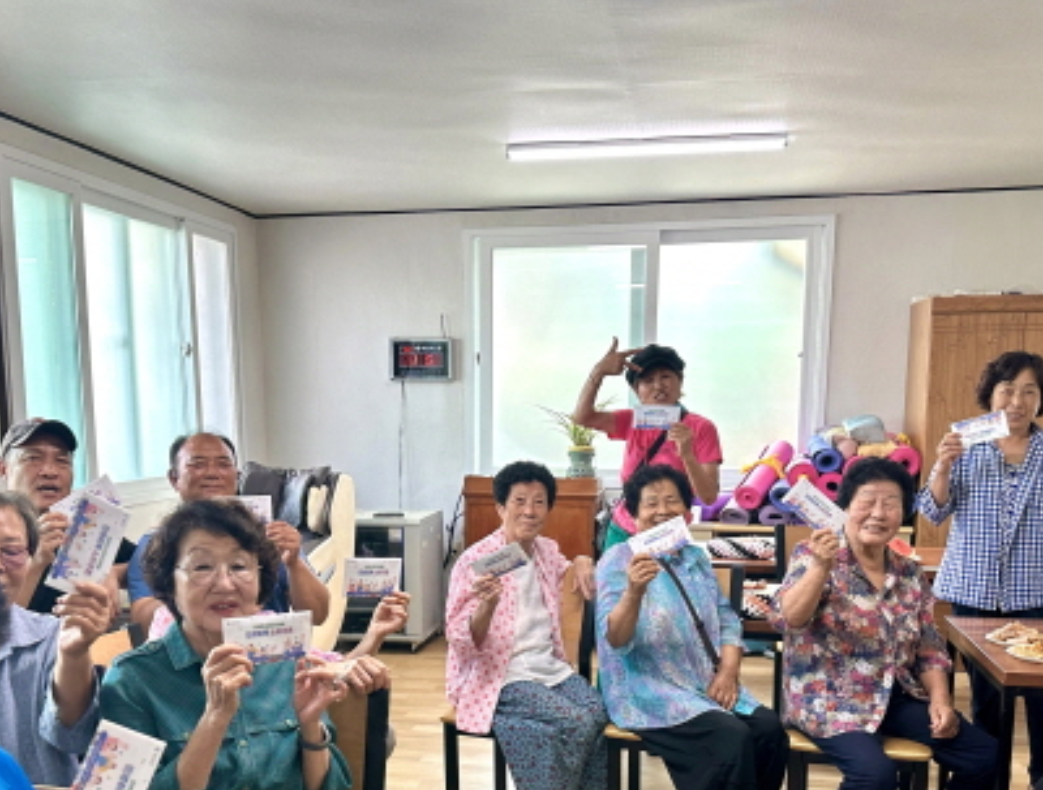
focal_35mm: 36
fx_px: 1089
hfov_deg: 51.2
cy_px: 584
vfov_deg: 38.9
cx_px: 514
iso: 125
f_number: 1.78
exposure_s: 1/60
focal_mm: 6.86
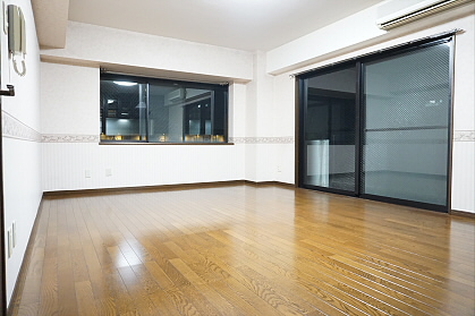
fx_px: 317
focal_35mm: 24
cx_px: 238
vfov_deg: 53.1
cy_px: 158
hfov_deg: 73.8
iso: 3200
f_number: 3.5
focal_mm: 16
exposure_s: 1/25
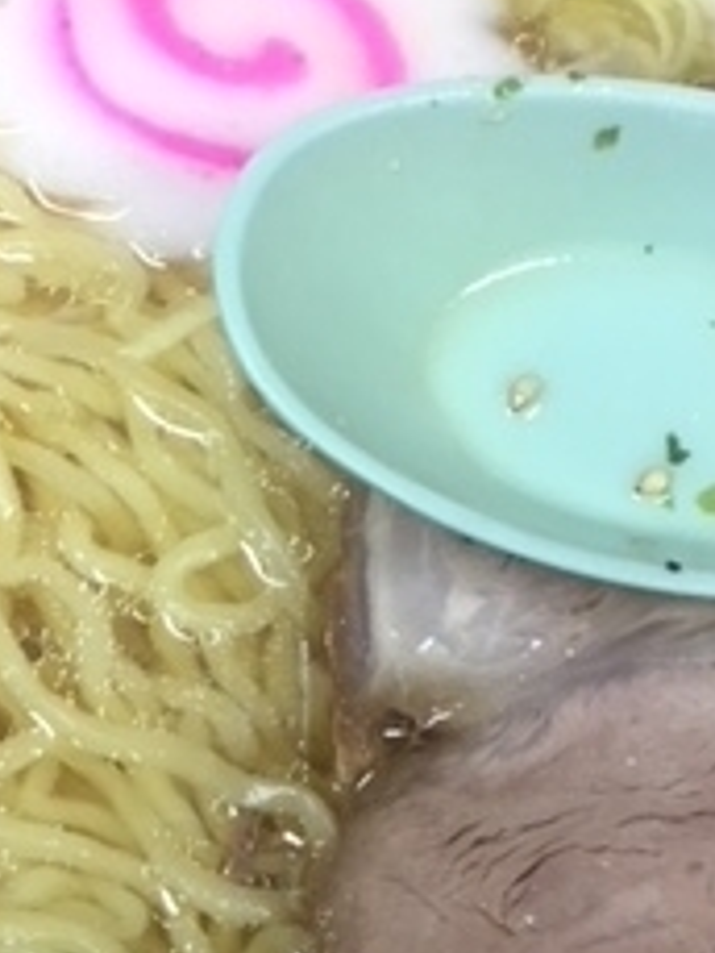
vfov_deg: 24.0
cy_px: 608
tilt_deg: -73.6
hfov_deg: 17.9
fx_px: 2229
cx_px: 67
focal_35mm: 81
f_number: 2.2
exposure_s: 1/33
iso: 125
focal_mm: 4.15
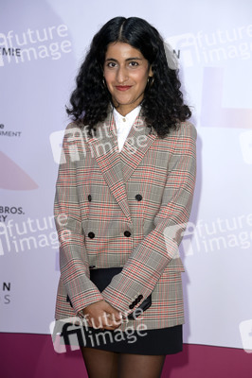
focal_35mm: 105
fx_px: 1104
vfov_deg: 19.5
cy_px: 189
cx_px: 126
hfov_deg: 13.0
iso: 400
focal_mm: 105
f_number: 5.6
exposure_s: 1/250
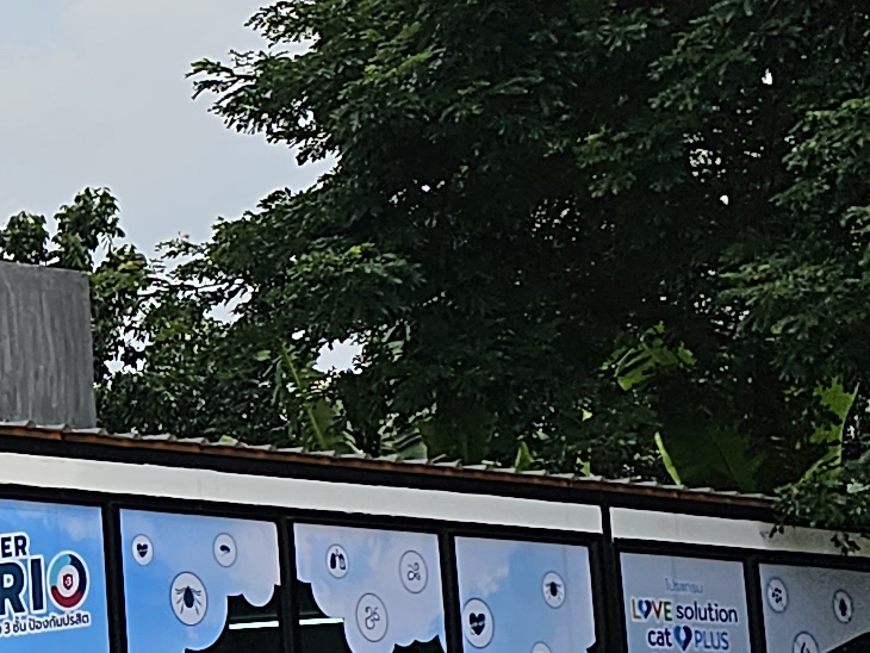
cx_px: -915
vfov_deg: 11.8
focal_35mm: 126
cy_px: 275
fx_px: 3168
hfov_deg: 13.3
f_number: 1.7
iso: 16
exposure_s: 1/1369
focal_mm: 6.3
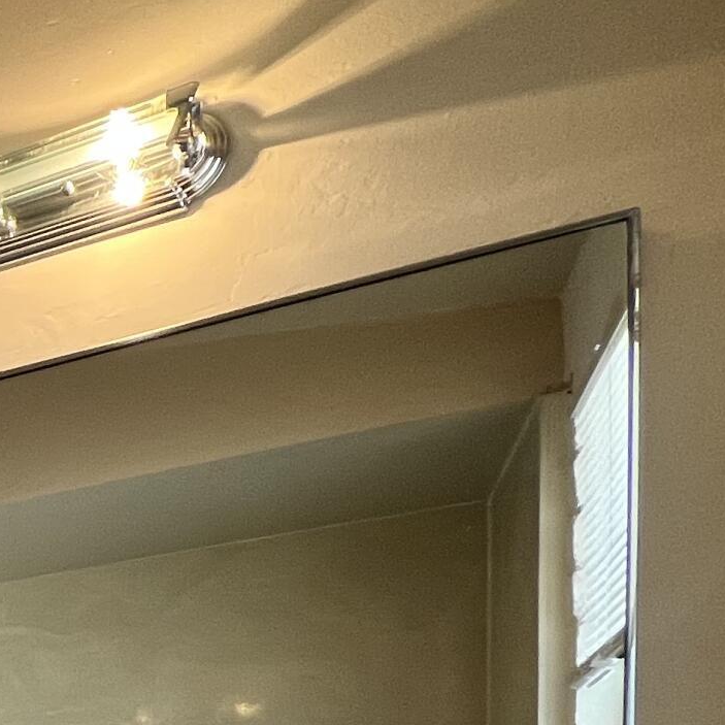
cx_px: -637
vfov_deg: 28.1
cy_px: 961
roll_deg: +1.2
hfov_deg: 20.8
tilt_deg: -1.4
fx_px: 1161
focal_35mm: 49
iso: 125
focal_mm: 1.57
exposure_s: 1/120
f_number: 1.8
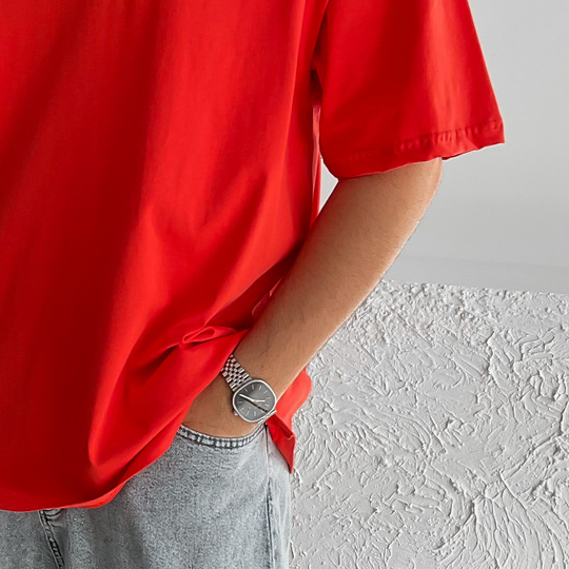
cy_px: 424
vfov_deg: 22.6
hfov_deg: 22.5
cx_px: 115
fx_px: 1413
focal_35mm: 76
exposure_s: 1/160
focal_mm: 3
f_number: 1.8
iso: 16
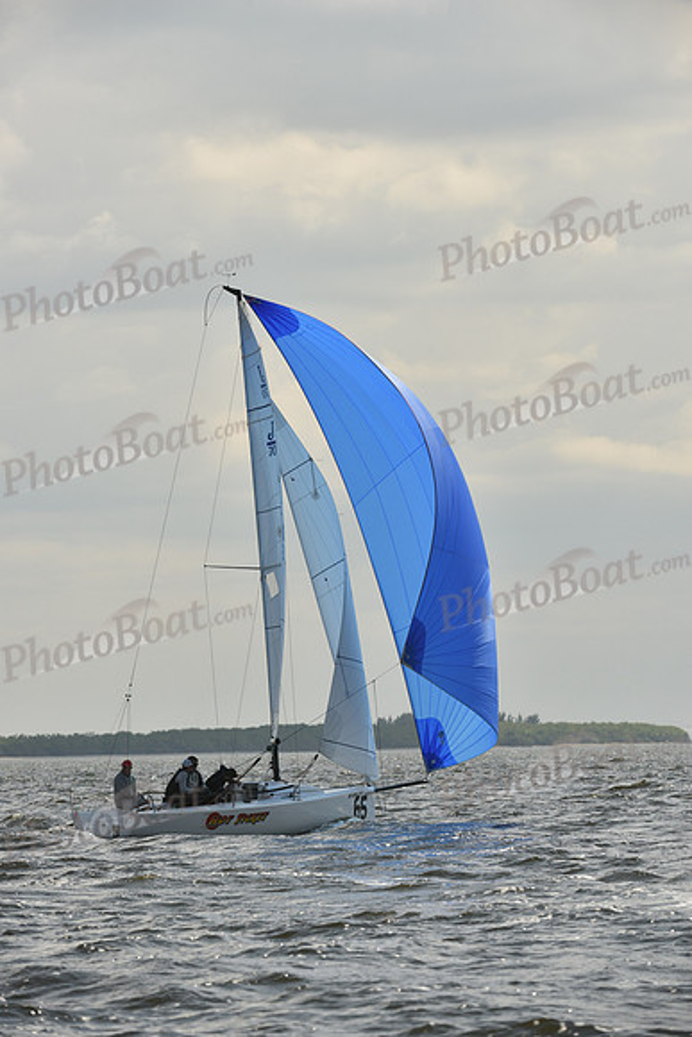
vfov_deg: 10.3
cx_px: 346
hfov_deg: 6.9
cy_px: 518
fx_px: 5763
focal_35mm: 200
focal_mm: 200
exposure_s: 1/1250
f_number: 8
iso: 250
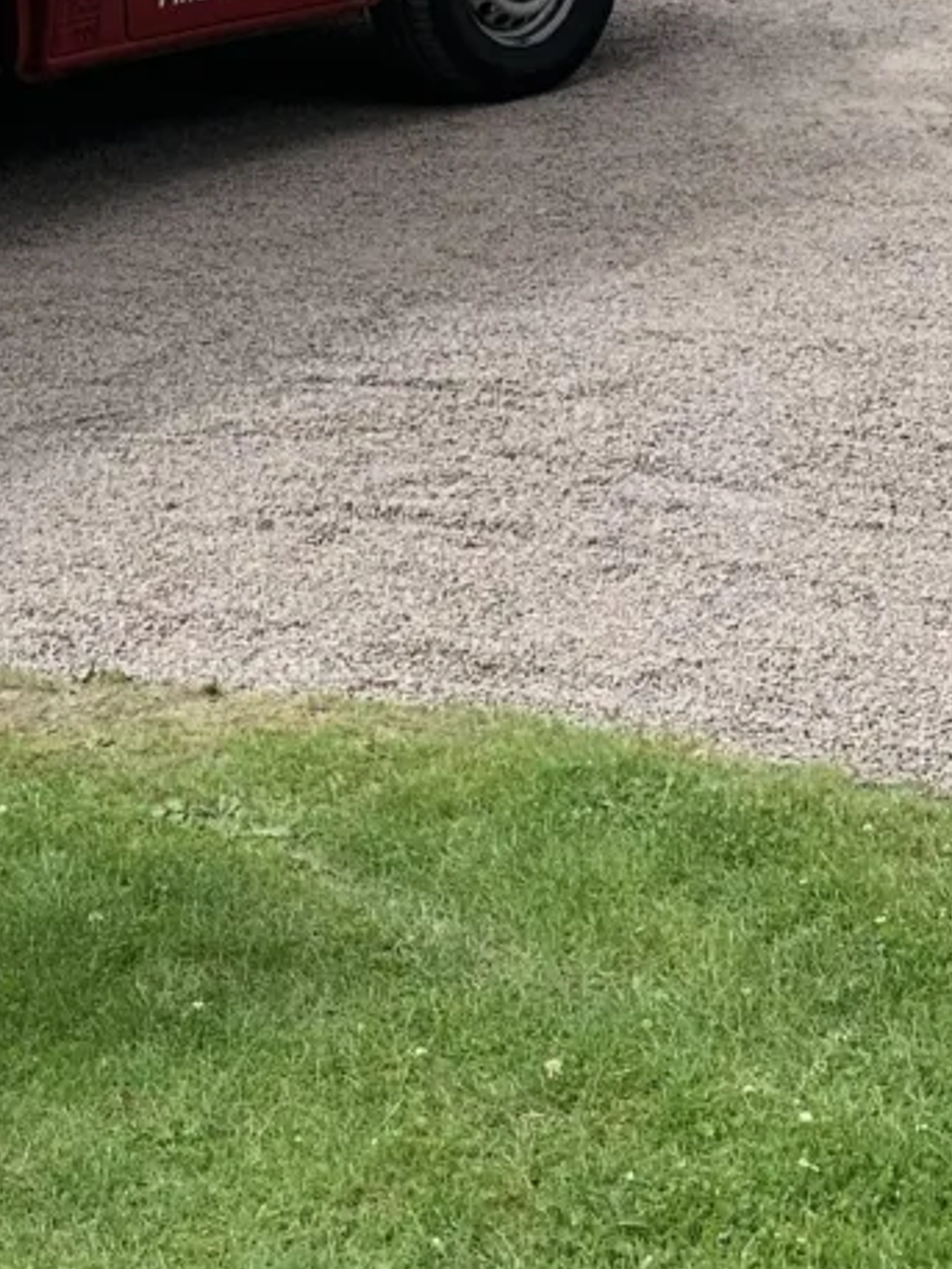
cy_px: -364
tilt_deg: -1.1
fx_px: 3335
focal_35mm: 91
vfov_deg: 19.9
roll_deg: +2.5
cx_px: 225
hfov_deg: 16.2
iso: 25
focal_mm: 4.25
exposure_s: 1/1011
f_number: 1.8
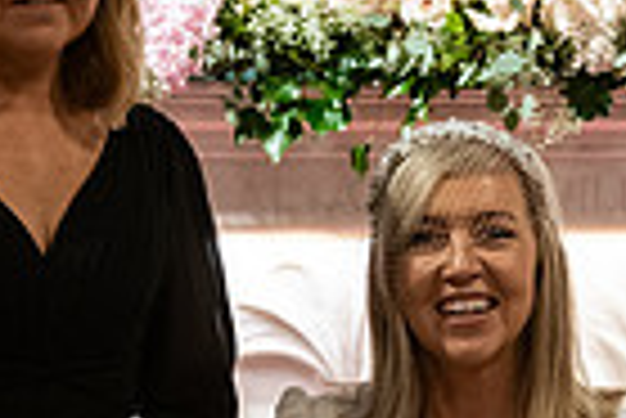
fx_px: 3203
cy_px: 321
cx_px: 635
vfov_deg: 7.5
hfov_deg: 11.1
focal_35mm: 184
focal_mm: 44
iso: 1000
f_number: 3.5
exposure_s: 1/160
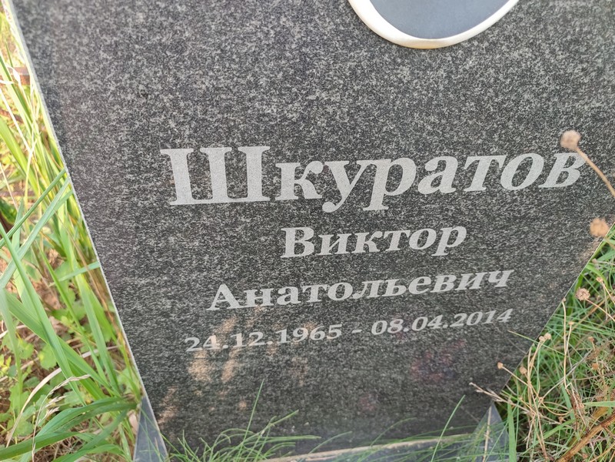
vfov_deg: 54.9
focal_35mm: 25
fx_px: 444
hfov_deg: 69.4
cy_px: 231
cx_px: 308
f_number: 1.9
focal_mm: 6.04
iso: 67
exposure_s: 1/50
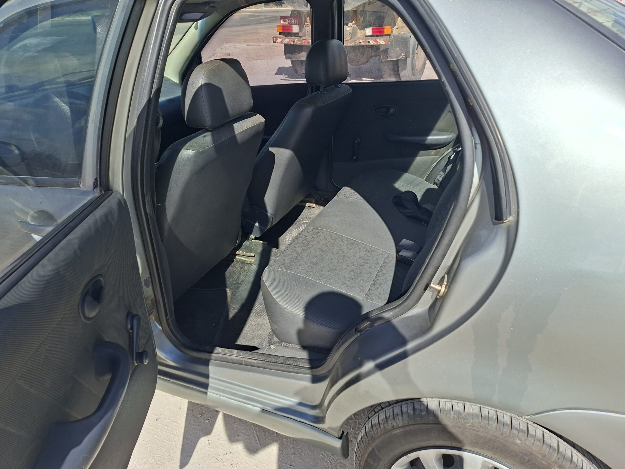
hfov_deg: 73.9
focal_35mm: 23
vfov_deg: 58.9
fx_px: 415
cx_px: 312
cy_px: 234
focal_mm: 5.54
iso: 50
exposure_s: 1/1572
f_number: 1.8
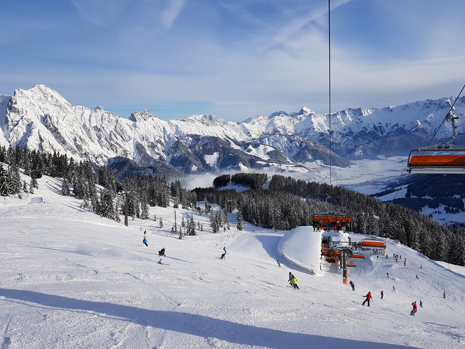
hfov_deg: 67.3
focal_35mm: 26
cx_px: 232
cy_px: 174
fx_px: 349
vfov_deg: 53.1
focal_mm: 4.2
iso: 50
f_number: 1.7
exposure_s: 1/3048
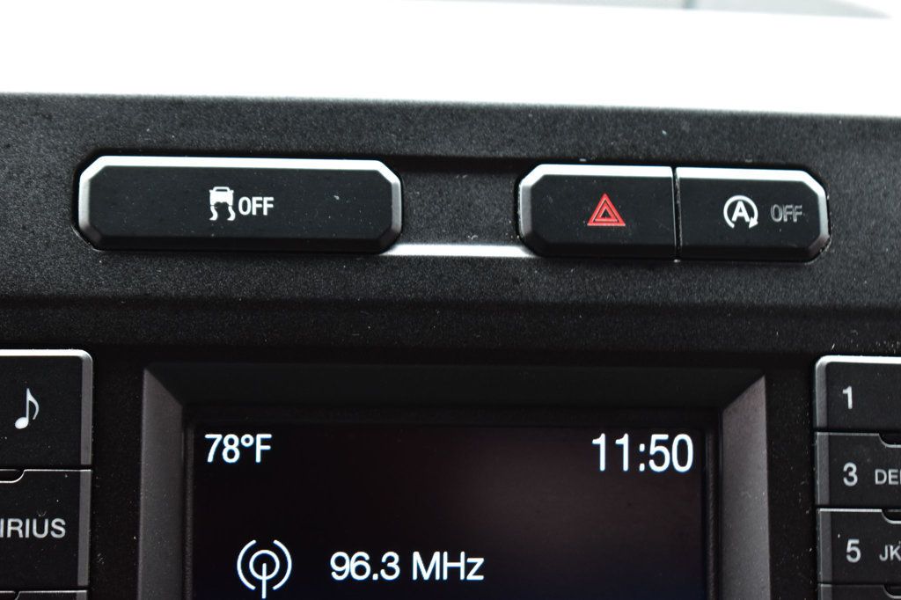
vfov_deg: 16.5
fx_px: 2064
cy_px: 300
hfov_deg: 24.6
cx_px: 450
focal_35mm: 82
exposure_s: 1/15
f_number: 6.3
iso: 450
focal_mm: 55
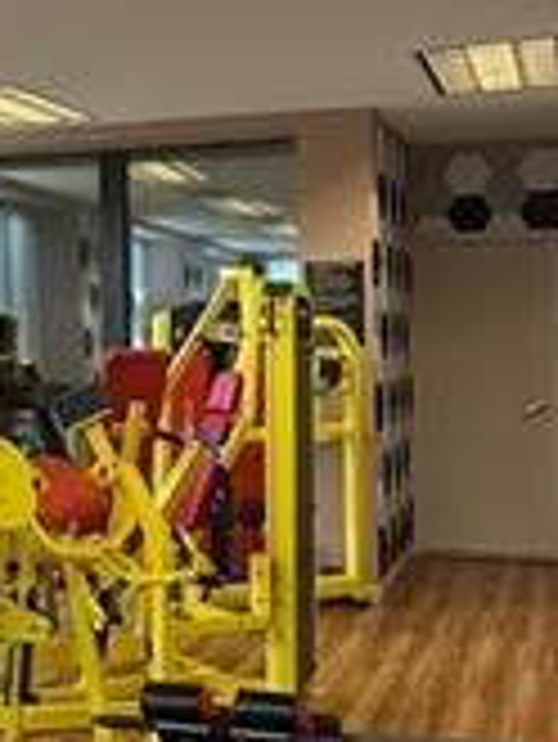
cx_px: 54
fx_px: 1395
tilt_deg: +1.0
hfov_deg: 22.1
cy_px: 324
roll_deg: -0.8
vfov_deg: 29.8
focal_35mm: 65
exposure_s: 1/120
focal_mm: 2.22
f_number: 2.2
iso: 250
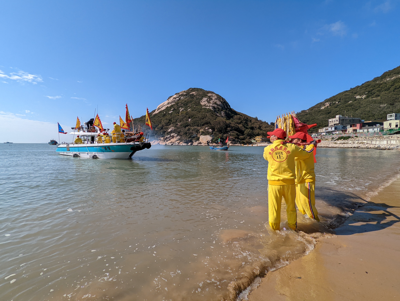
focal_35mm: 16
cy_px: 150
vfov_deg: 78.2
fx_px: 185
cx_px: 200
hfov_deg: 94.4
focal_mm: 2.35
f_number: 2.2
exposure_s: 1/2907
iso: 45
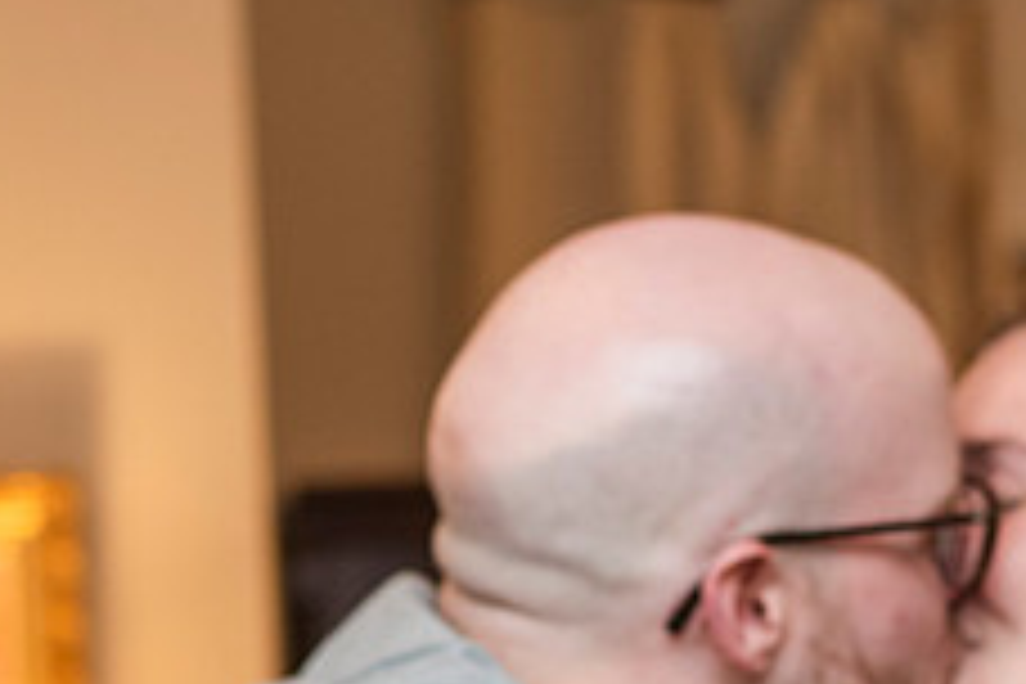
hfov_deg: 10.3
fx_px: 5700
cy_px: 1079
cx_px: 605
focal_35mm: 200
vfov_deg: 6.8
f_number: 3.5
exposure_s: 1/160
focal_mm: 58
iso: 400
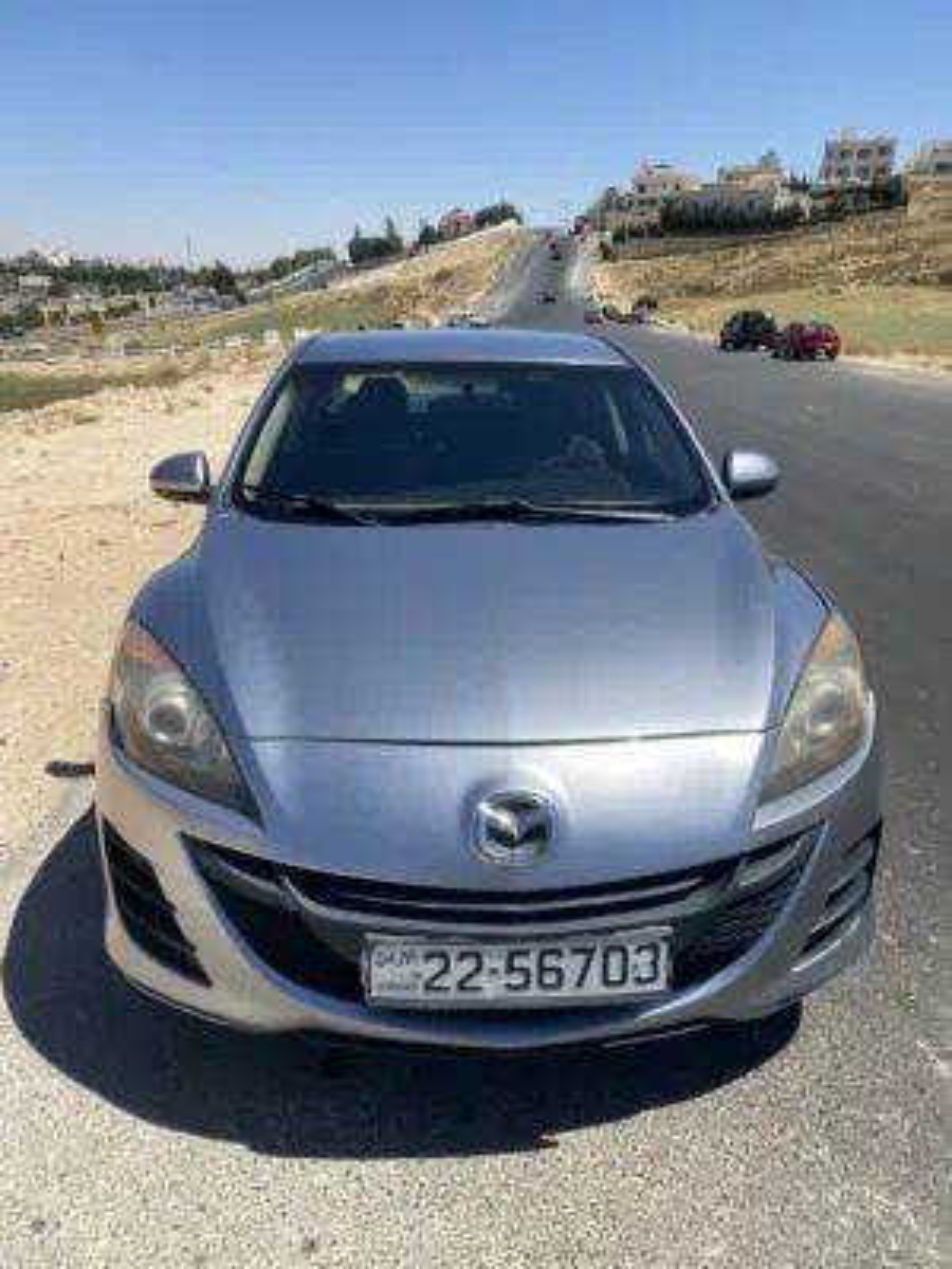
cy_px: 634
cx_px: 476
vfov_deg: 67.3
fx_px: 953
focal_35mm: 26
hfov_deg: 53.1
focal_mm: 4.25
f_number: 1.8
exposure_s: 1/3846
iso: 32
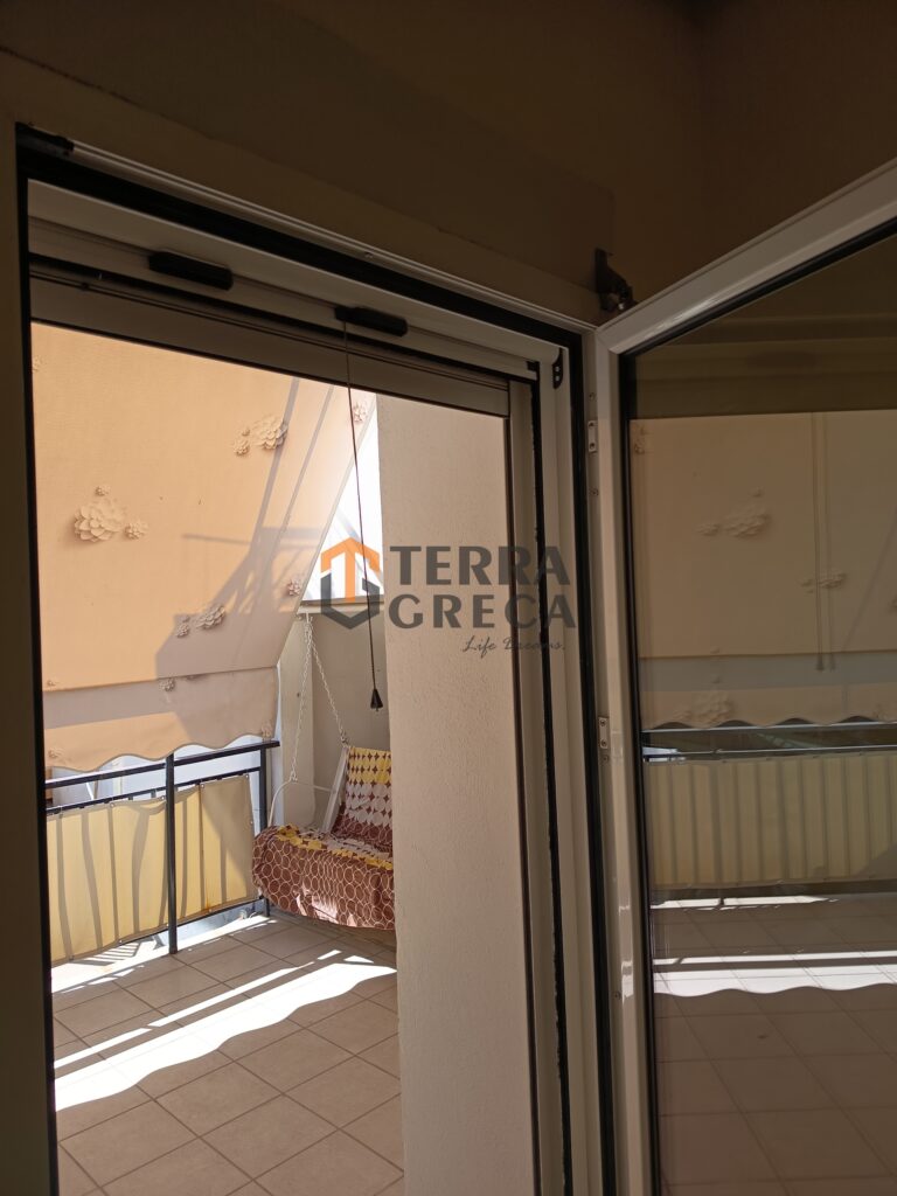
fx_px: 829
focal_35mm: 24
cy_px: 598
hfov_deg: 56.8
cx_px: 448
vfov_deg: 71.6
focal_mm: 5.27
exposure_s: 1/140
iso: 50
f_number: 1.7
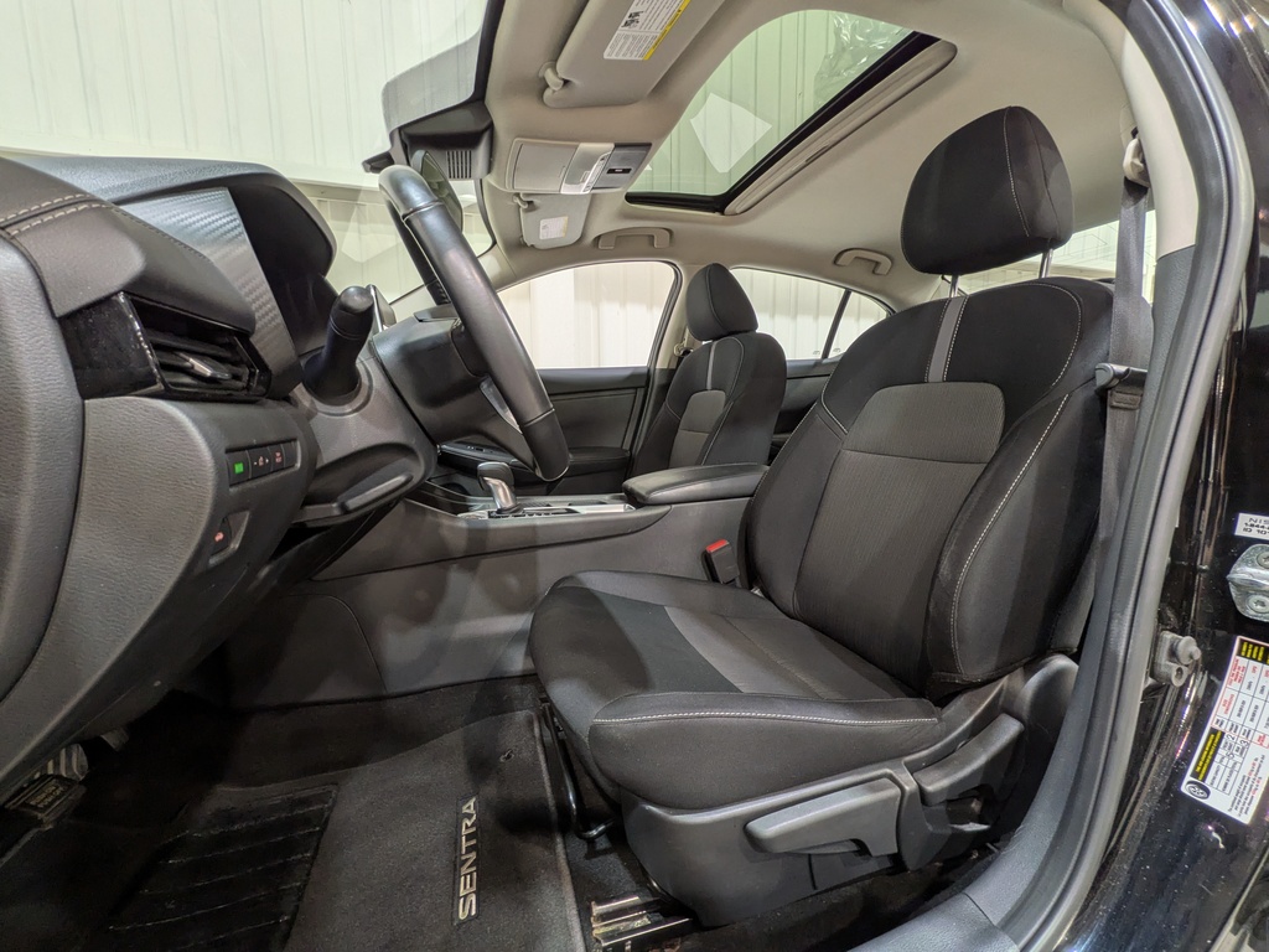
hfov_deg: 102.1
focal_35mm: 14
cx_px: 634
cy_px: 476
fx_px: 513
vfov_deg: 85.7
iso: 59
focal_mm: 1.83
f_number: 2.2
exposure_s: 1/24
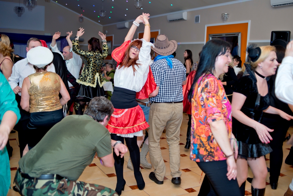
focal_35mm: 35
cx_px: 146
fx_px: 285
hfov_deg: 54.4
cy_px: 98
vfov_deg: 37.9
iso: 400
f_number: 2.8
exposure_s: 1/320
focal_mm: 35
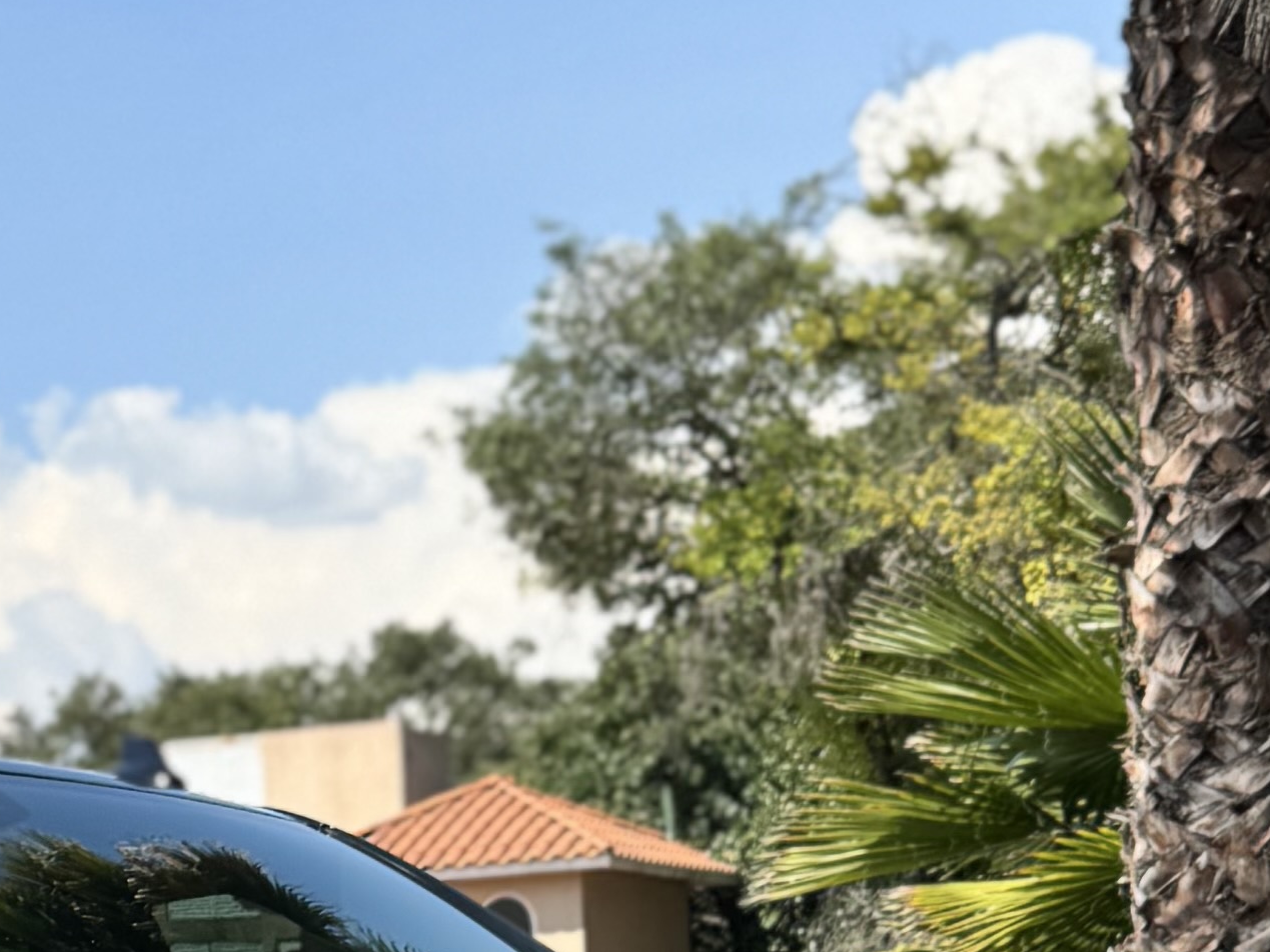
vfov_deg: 12.7
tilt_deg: -6.4
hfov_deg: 17.9
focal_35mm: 108
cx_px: 143
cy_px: 1580
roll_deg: +3.1
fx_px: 3963
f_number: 1.78
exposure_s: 1/2174
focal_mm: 6.76
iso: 80
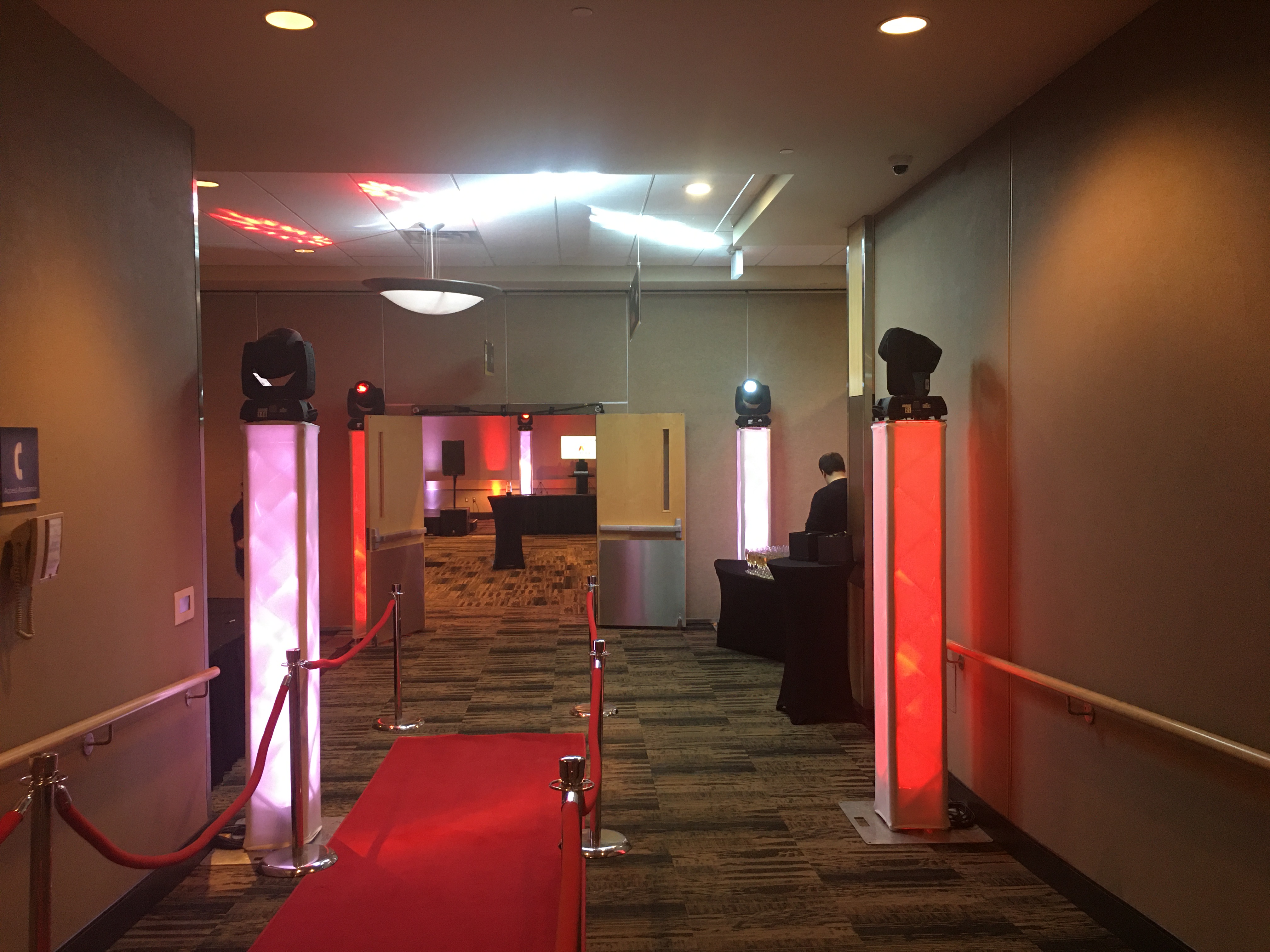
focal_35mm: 29
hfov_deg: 61.7
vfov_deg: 48.2
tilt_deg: -1.9
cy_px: 476
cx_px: 635
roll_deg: -0.3
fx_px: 1064
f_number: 2.2
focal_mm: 4.15
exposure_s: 1/15
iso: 80
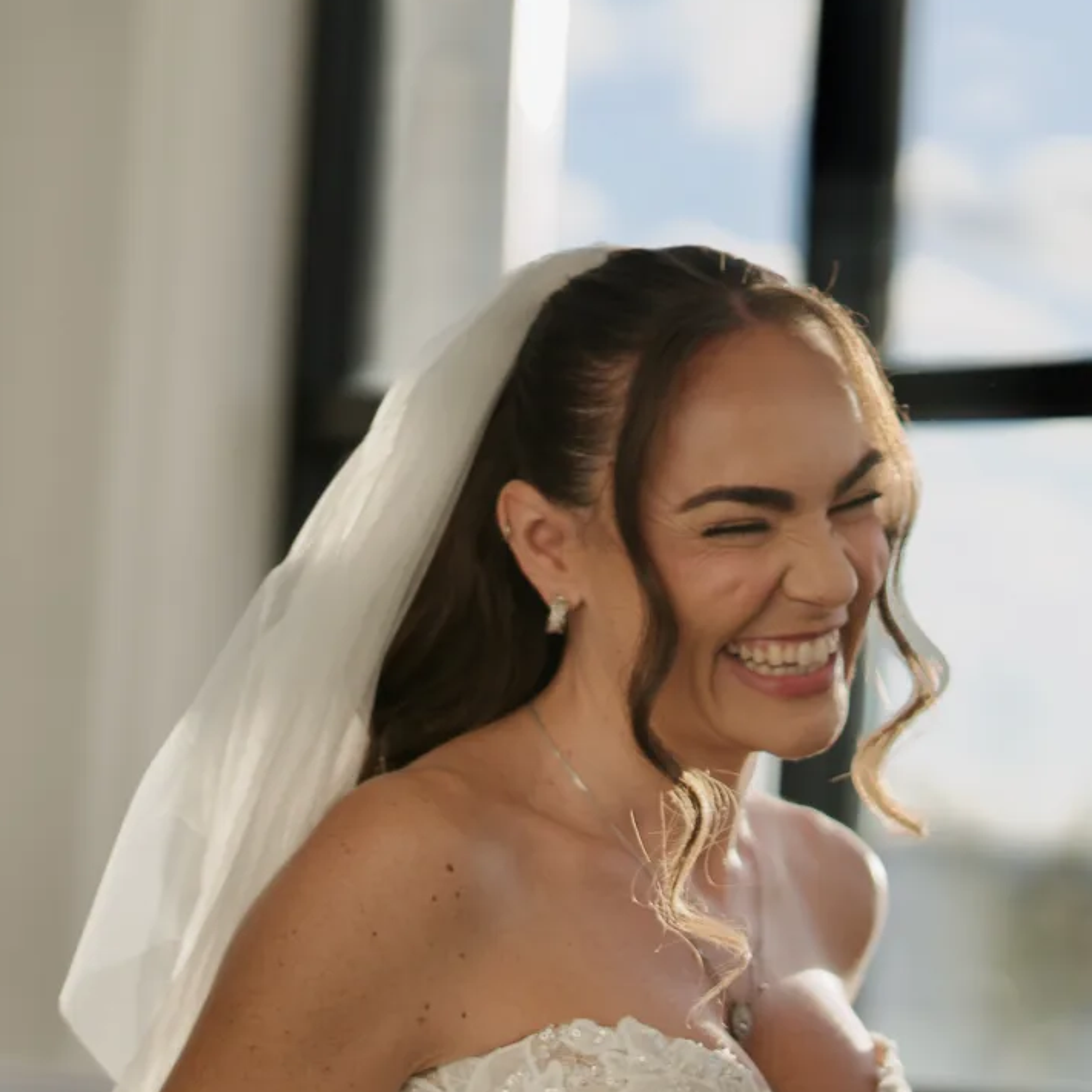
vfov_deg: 11.4
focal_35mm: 153
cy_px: 810
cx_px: 783
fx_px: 5461
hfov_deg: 11.4
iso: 100
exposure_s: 1/8000
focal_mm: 50
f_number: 1.3
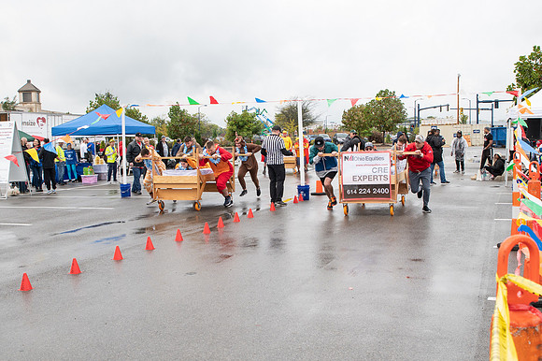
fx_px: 630
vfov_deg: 31.9
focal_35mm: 42
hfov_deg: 46.6
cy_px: 208
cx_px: 263
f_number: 6.3
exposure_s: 1/400
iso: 400
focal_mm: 26
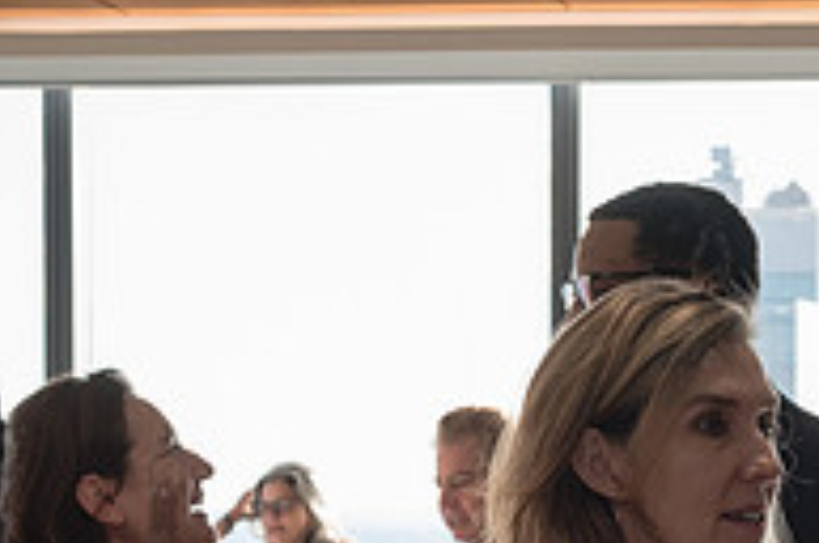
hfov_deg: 12.8
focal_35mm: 160
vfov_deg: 8.4
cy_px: 700
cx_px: 666
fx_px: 3634
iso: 500
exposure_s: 1/160
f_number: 6.3
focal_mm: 50
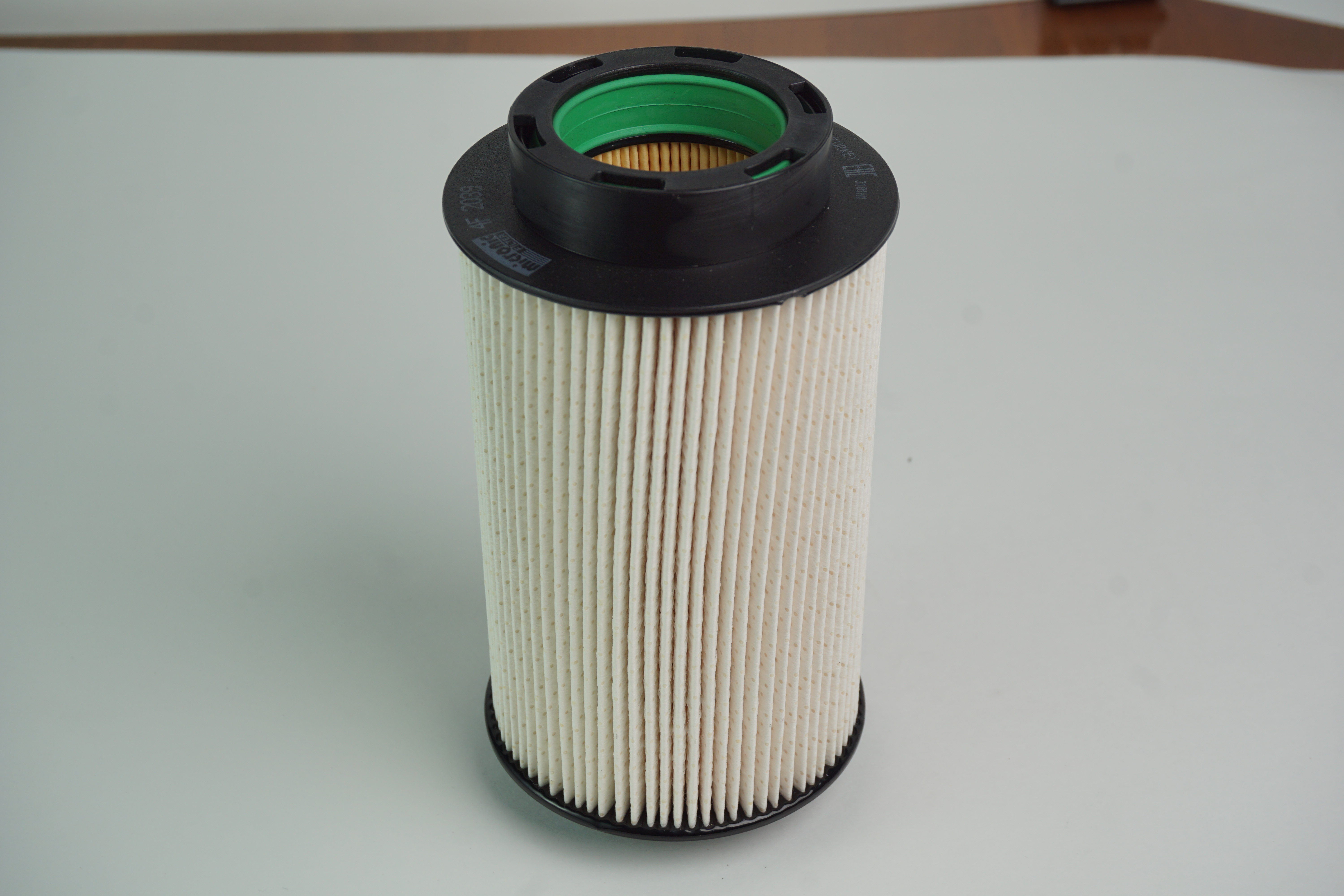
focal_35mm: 52
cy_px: 448
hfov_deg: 37.9
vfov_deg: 25.8
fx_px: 1960
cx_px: 672
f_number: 8
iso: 100
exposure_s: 1/15
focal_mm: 35
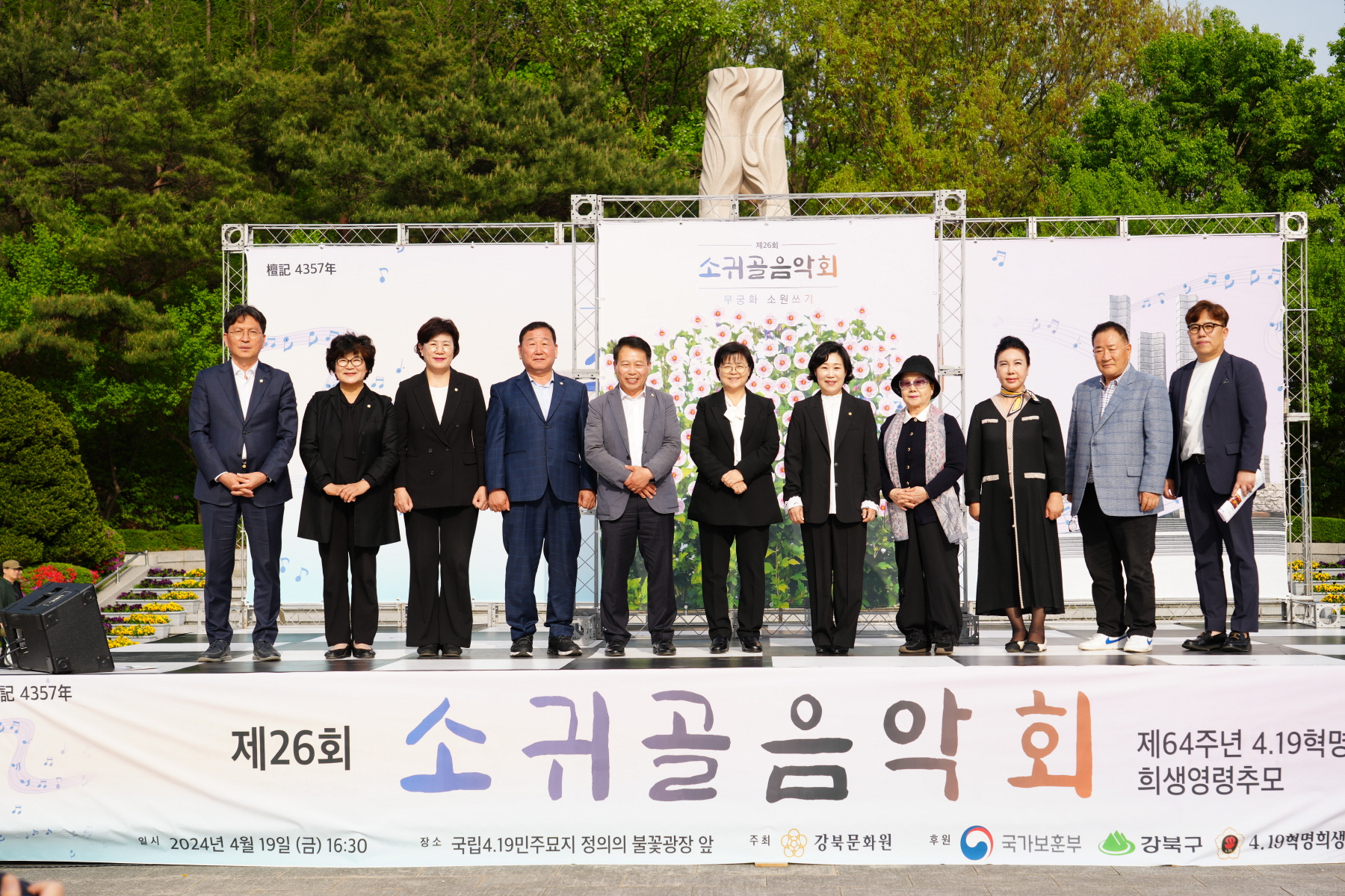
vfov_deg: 25.5
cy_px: 448
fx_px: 1980
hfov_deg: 37.5
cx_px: 672
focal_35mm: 53
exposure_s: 1/320
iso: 100
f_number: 5.6
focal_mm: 53
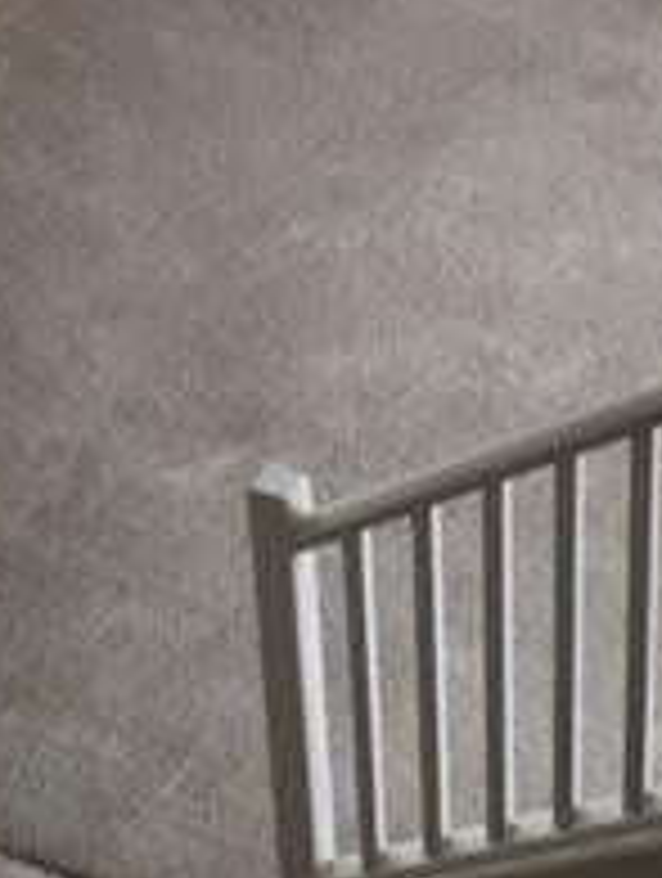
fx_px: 2414
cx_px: 513
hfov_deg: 15.5
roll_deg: +1.0
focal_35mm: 95
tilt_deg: -32.0
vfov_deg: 19.9
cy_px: -41
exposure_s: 1/30
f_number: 2.2
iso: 32
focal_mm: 4.15
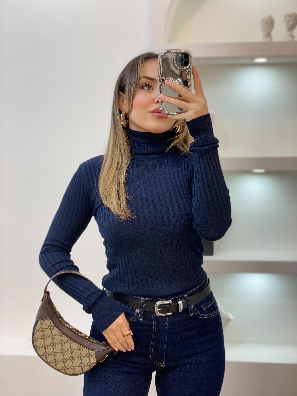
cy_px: 198
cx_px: 148
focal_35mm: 52
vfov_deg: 36.8
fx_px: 595
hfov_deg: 28.0
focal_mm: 6
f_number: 2
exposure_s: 1/100
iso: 100
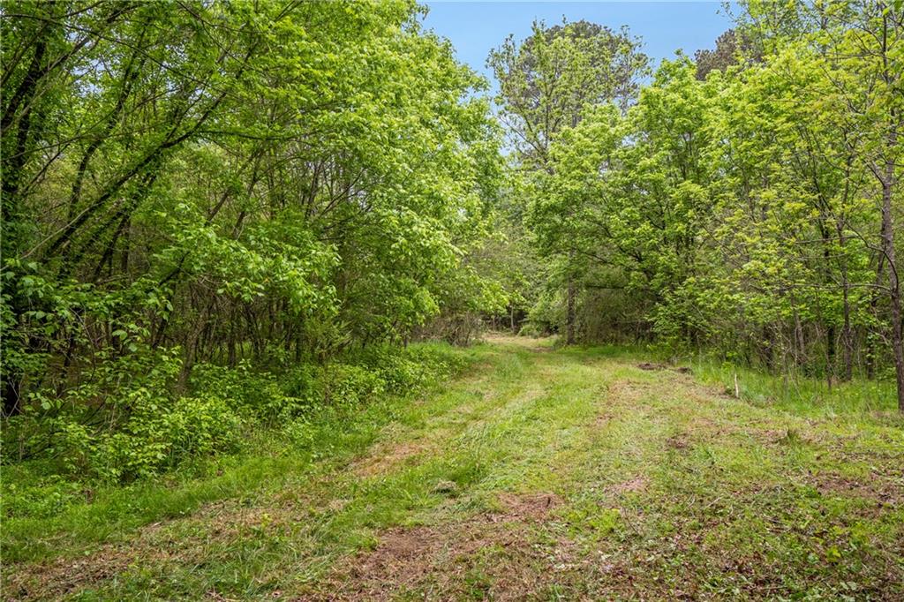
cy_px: 301
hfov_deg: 63.7
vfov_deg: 44.9
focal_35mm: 29
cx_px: 452
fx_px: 728
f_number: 8
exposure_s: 1/400
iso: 500
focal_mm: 29
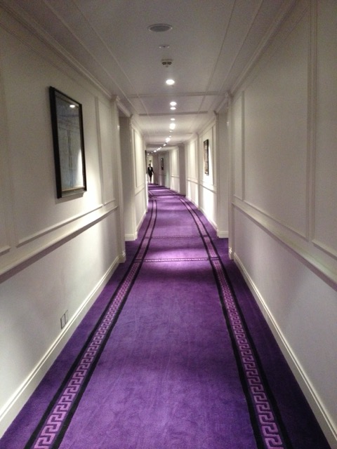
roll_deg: +2.9
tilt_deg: -12.0
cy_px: 224
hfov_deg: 40.7
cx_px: 168
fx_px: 454
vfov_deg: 52.6
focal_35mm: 35
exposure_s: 1/20
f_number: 2.4
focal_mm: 4.28
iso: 400
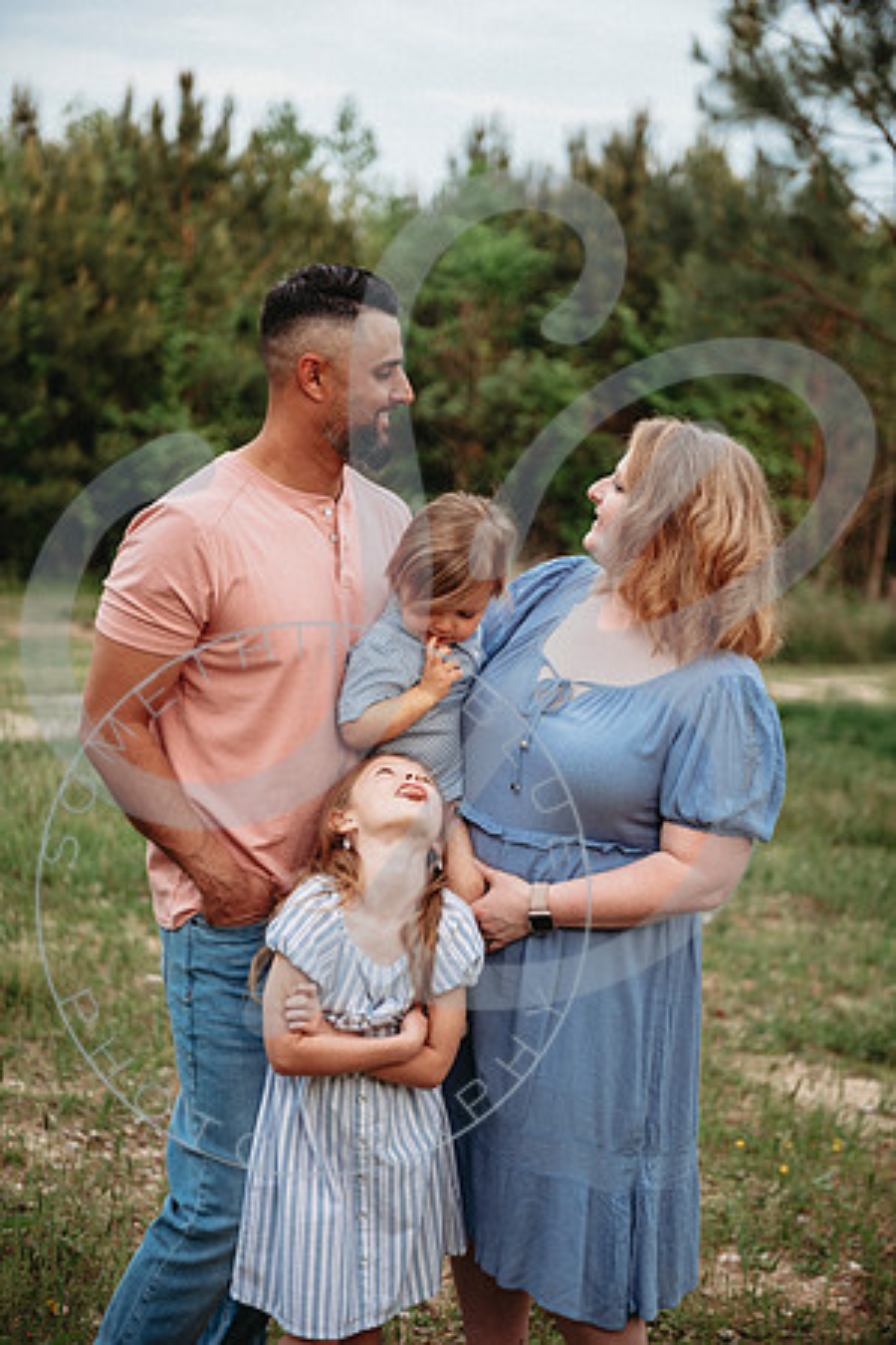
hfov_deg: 19.5
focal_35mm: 70
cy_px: 672
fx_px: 2613
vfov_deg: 28.8
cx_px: 448
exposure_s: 1/200
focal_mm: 70
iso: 100
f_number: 2.8
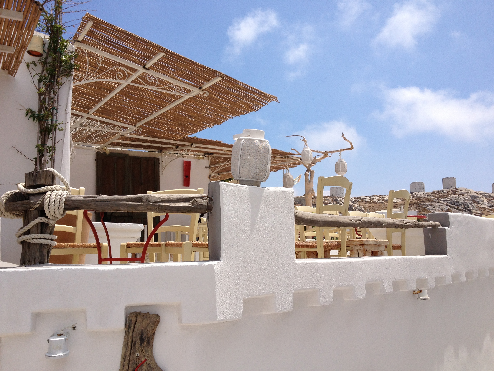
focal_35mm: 35
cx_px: 247
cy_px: 186
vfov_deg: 40.7
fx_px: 499
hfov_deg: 52.6
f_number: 2.4
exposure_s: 1/2404
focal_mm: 4.28
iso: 50
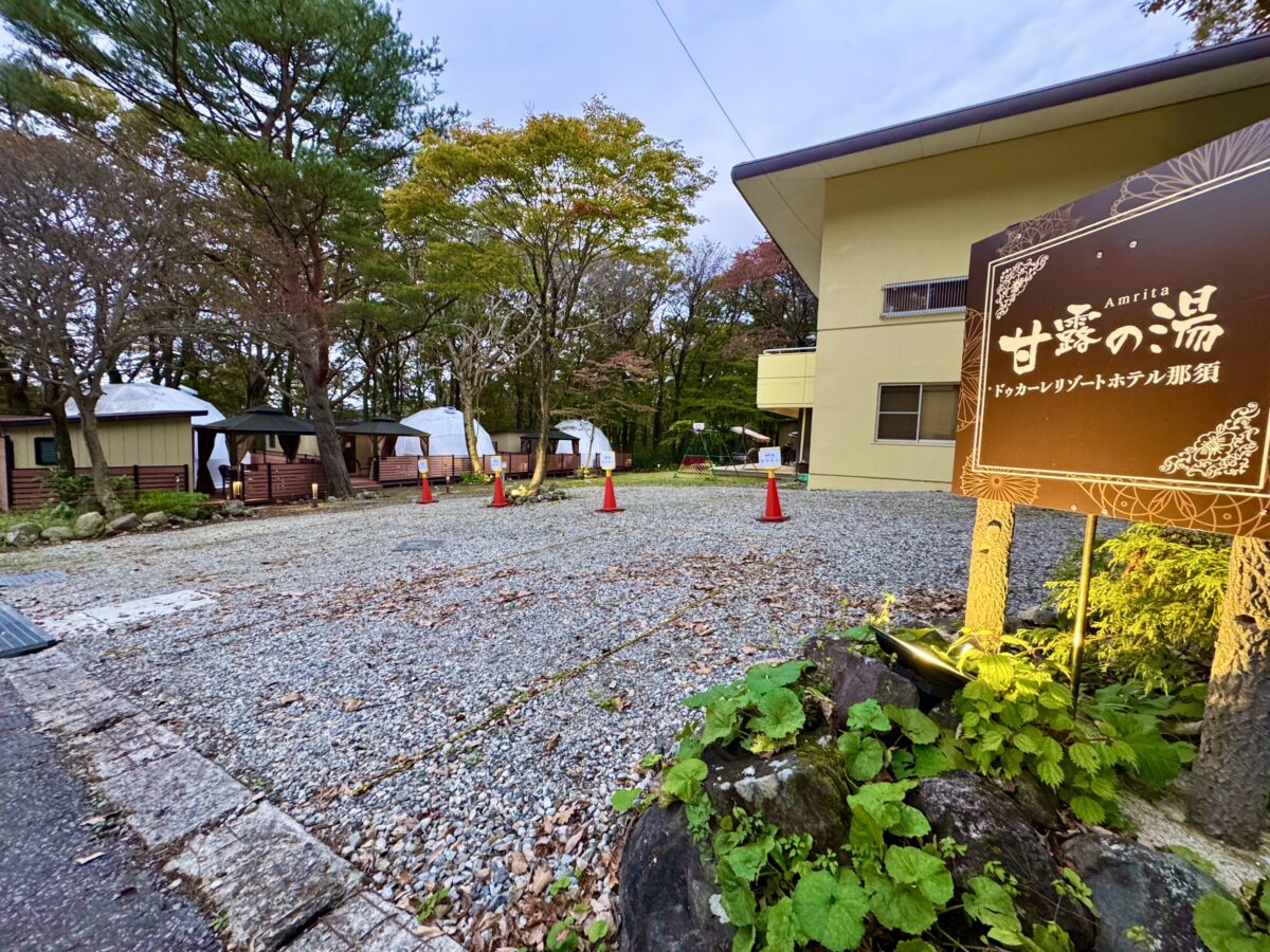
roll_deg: -1.9
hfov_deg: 102.1
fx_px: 514
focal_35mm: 14
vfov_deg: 85.7
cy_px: 476
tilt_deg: -3.6
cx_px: 635
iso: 250
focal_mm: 2.22
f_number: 2.2
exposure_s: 1/50
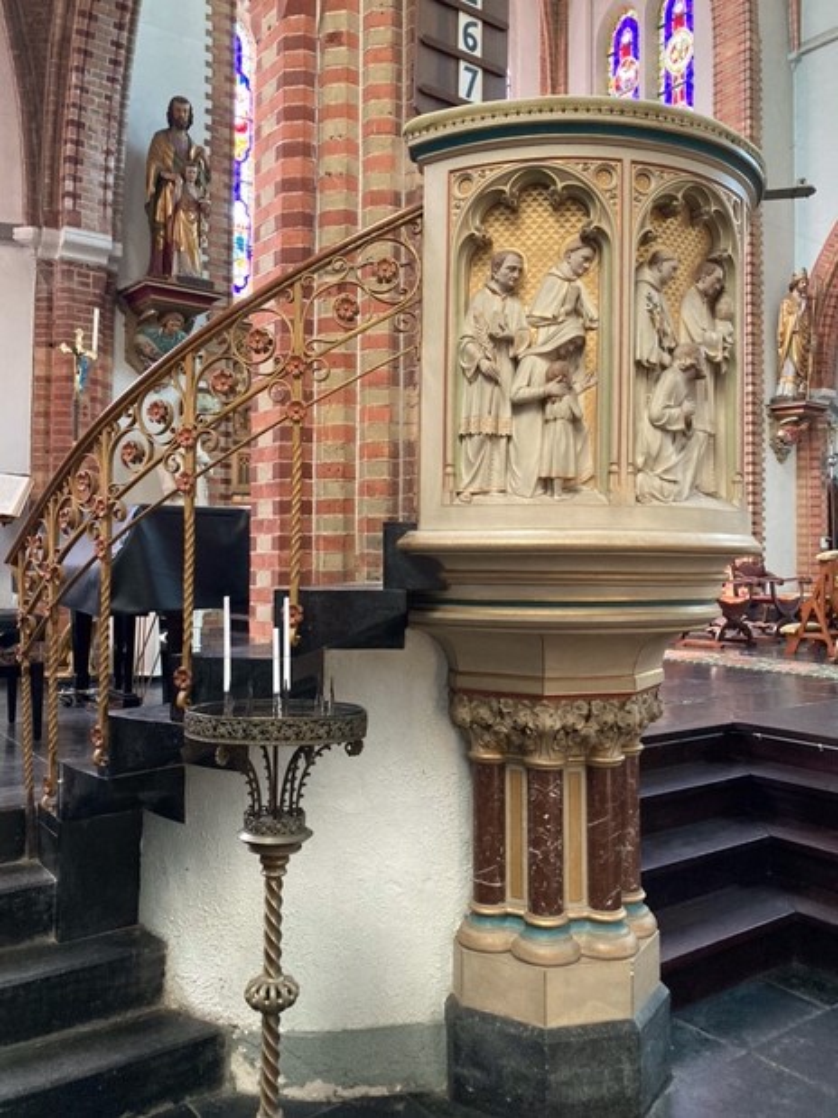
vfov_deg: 63.5
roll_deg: -0.6
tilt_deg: +3.1
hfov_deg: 49.7
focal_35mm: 28
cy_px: 559
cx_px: 419
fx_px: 904
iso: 400
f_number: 1.8
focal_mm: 3.99
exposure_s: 1/40
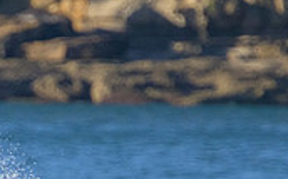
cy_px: 319
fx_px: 21596
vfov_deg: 0.5
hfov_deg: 0.8
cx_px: -25
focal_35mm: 2755
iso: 4000
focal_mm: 800
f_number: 11
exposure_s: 1/2000
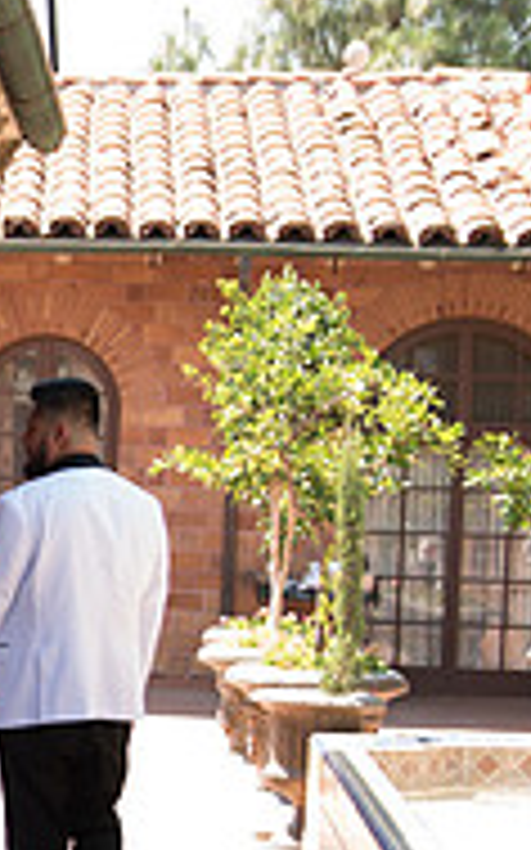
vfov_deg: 20.5
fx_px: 2317
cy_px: 690
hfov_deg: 12.3
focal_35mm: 100
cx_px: -310
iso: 50
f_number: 2.8
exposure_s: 1/160
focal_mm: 32
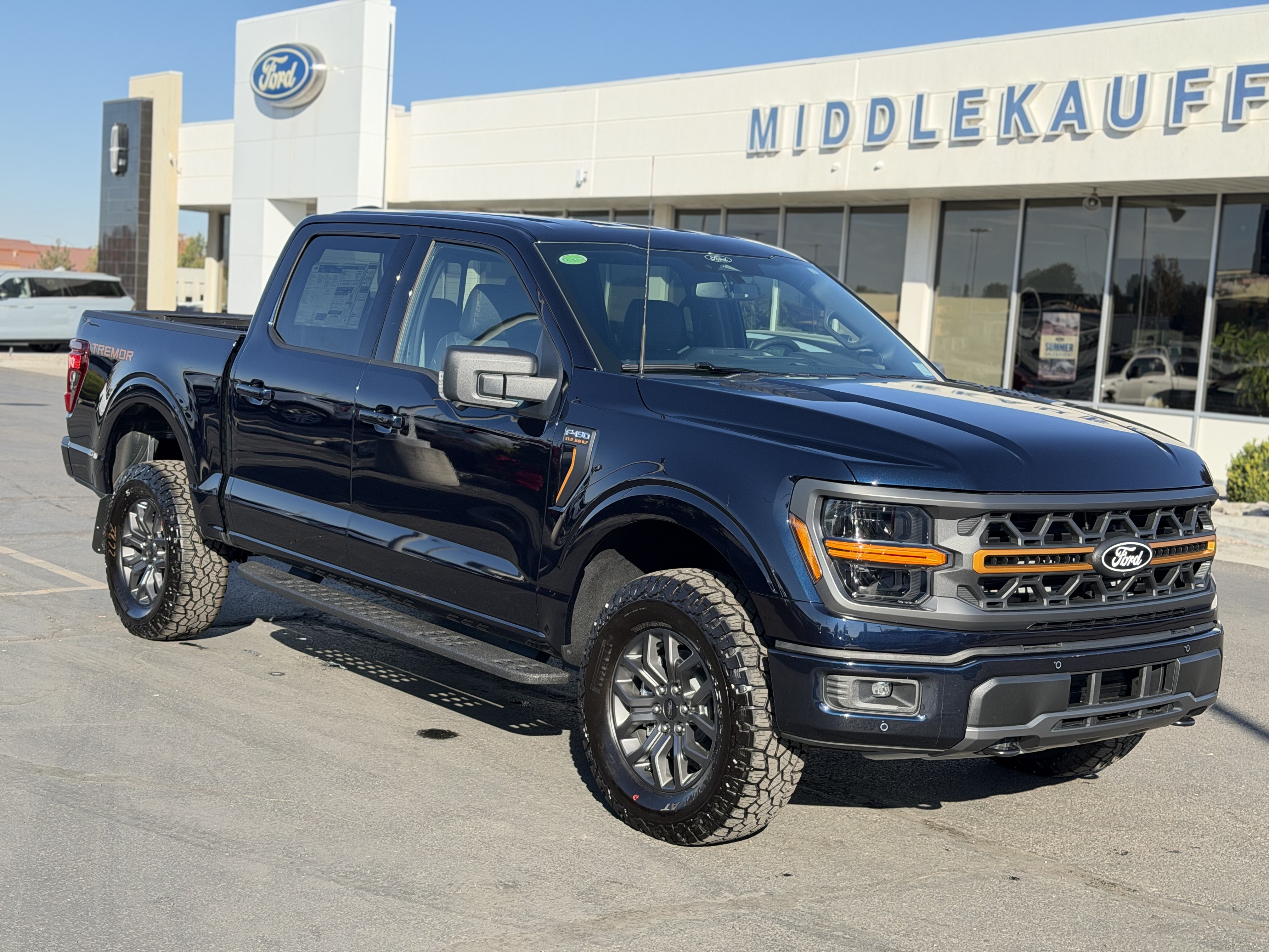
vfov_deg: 30.3
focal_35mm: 48
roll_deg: -4.0
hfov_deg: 39.7
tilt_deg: -4.8
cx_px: 634
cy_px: 476
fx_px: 1760
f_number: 1.78
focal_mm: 6.76
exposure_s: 1/2577
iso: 100
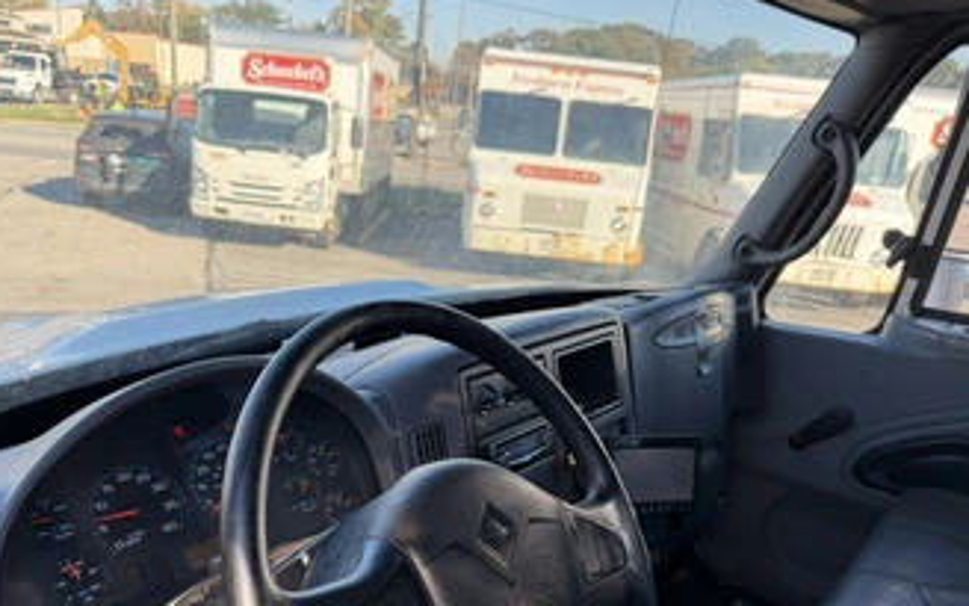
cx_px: 434
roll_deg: -4.0
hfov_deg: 61.1
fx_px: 819
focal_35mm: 31
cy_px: 435
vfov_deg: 39.8
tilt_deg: -22.0
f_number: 1.78
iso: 80
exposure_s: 1/543
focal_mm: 6.76
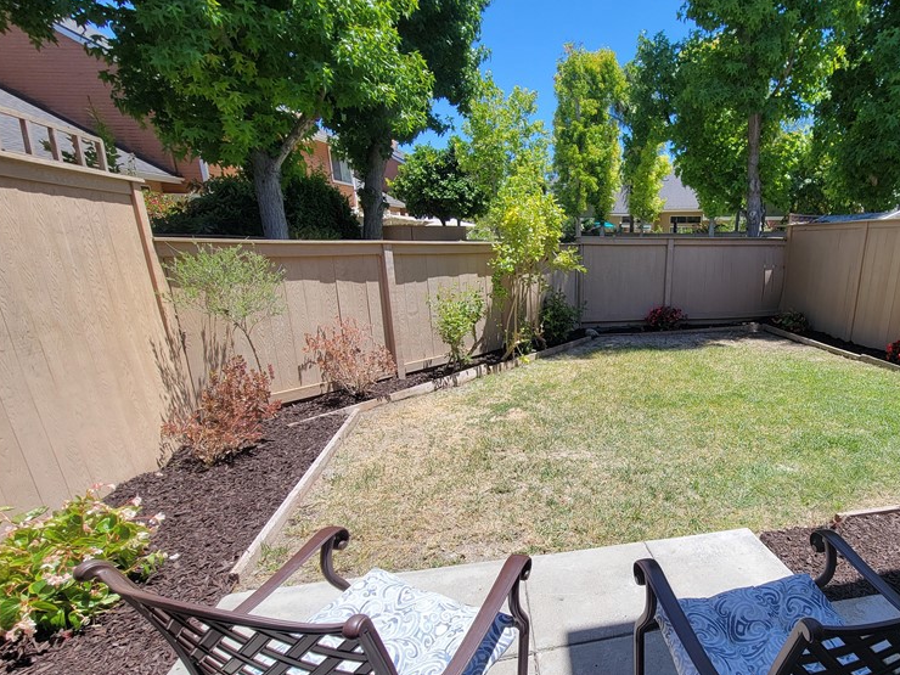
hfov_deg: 84.2
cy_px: 399
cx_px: 612
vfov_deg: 71.0
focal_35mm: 18
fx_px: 468
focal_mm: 2.2
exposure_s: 1/887
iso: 50
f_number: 2.2
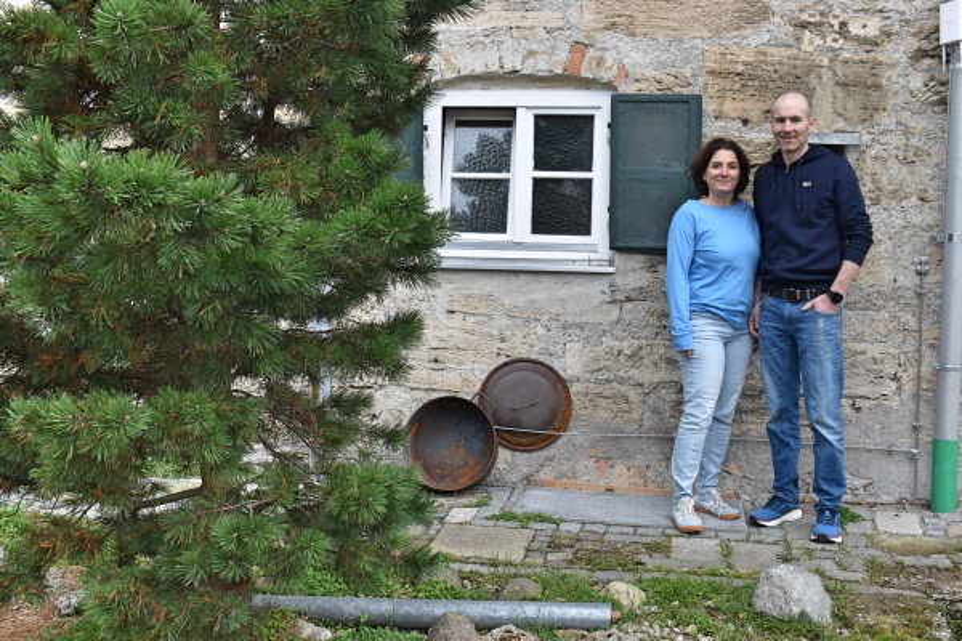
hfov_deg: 47.9
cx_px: 481
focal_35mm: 40
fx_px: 1082
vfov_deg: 33.0
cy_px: 320
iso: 400
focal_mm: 27
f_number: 6.3
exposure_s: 1/160
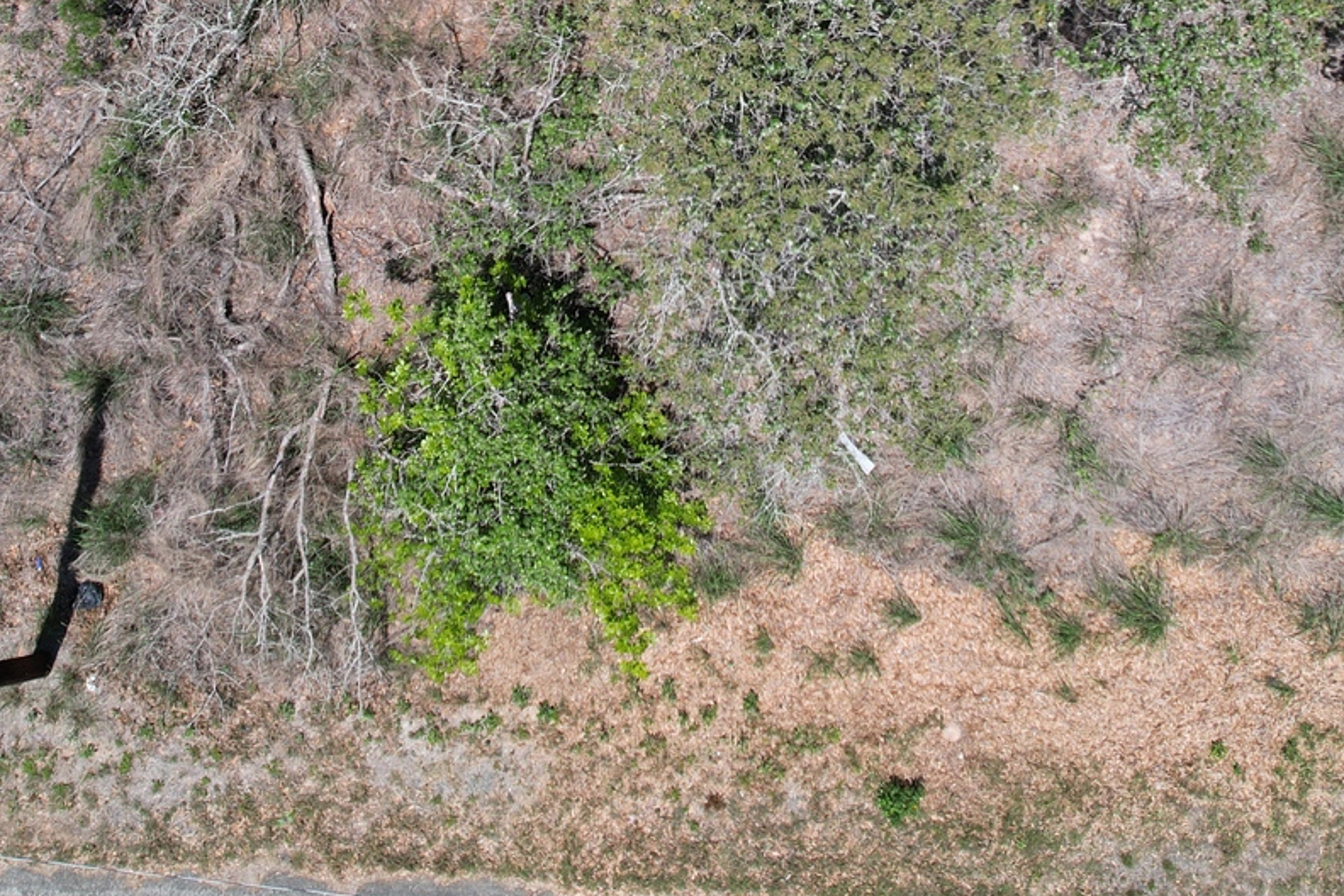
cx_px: 713
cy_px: 8
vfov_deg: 28.1
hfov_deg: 43.6
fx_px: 1680
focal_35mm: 45
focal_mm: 8.38
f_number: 2.8
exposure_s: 1/100
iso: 100
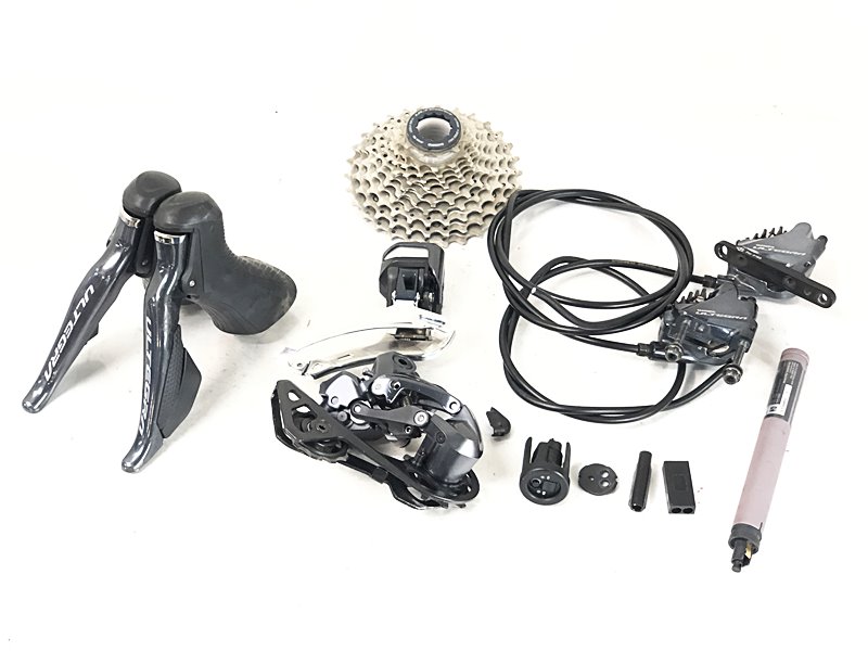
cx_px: 434
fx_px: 1304
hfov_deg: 36.8
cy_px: 326
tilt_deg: -48.9
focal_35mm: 52
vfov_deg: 28.0
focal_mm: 6
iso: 125
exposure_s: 1/25
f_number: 2.4
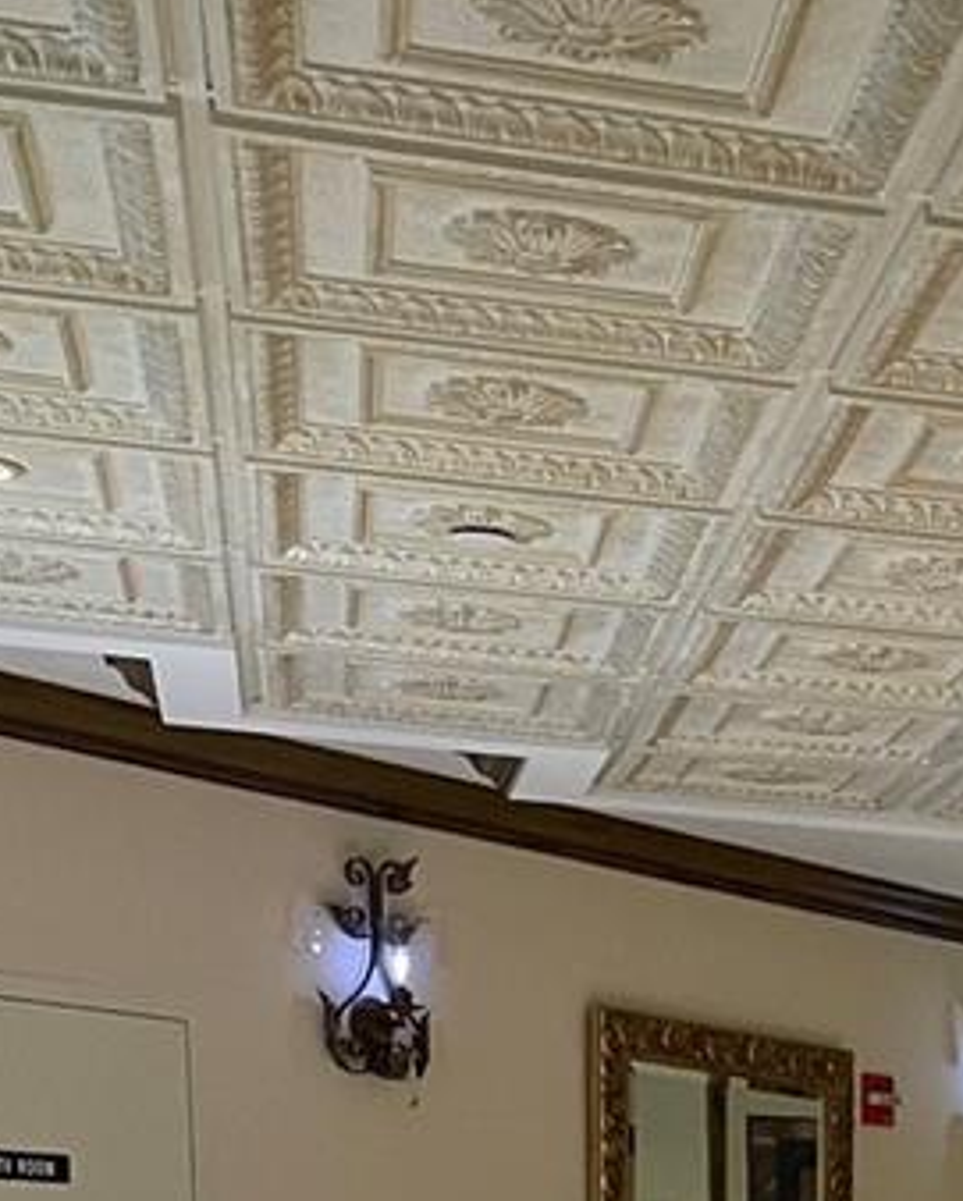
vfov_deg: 18.8
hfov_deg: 15.7
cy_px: 1787
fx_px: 3202
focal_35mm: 90
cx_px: 1460
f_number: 1.6
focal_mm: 4.2
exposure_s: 1/60
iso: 400
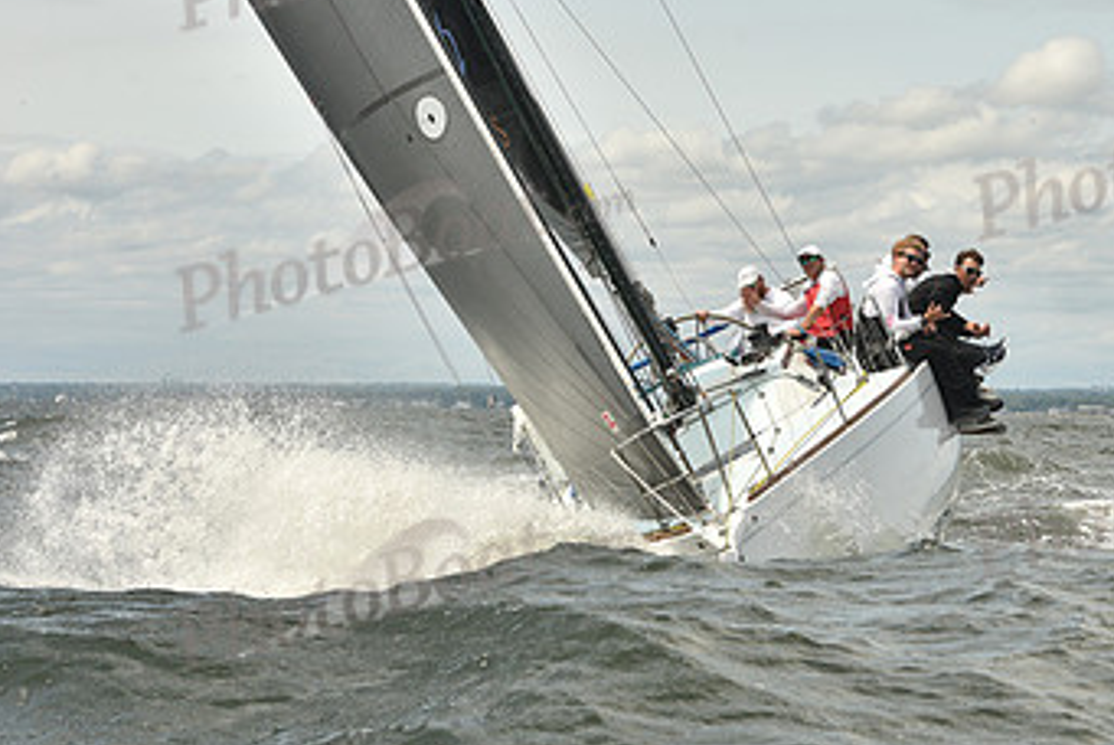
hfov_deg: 17.1
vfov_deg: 11.5
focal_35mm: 119
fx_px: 3685
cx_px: 807
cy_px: 371
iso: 250
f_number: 10
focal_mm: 70
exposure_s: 1/800
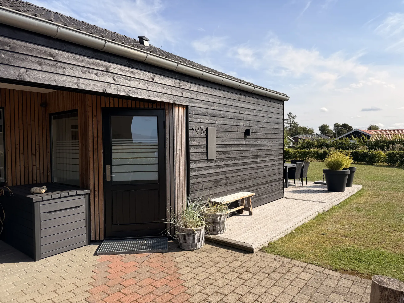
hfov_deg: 71.6
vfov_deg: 56.8
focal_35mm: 24
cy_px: 152
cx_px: 202
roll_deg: +0.7
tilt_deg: -2.0
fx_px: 280
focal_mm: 6.76
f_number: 1.78
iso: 80
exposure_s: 1/4975
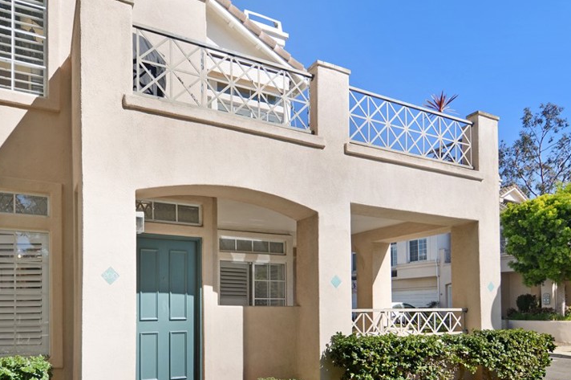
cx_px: 236
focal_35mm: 24
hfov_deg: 73.8
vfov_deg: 52.4
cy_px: 259
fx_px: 376
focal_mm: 11
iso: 100
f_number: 4
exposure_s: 1/200
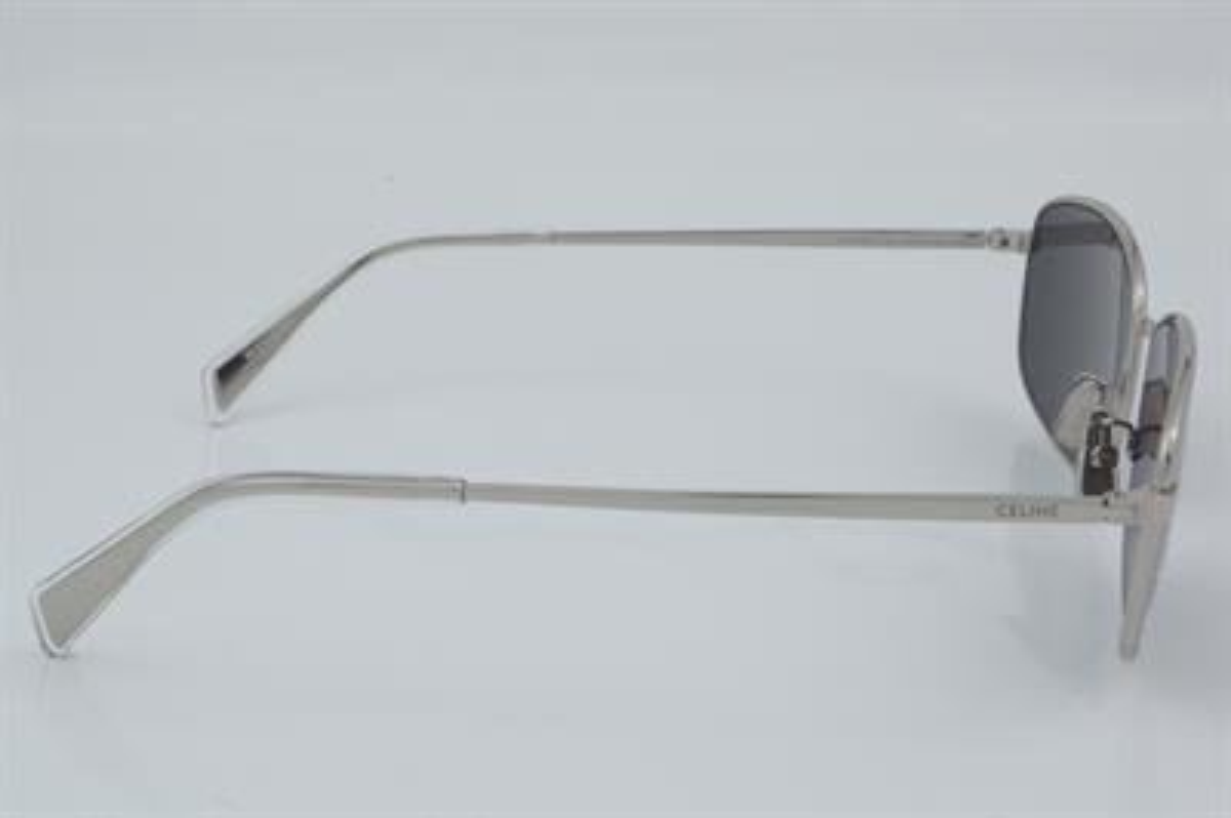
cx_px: 616
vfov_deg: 18.2
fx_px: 2562
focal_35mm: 75
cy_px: 409
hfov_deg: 27.0
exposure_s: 1/4
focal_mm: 50
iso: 100
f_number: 32
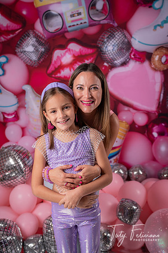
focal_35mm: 44
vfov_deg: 44.5
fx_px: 308
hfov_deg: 30.5
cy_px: 126
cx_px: 84
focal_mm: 44
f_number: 3.5
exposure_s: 1/125
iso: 80
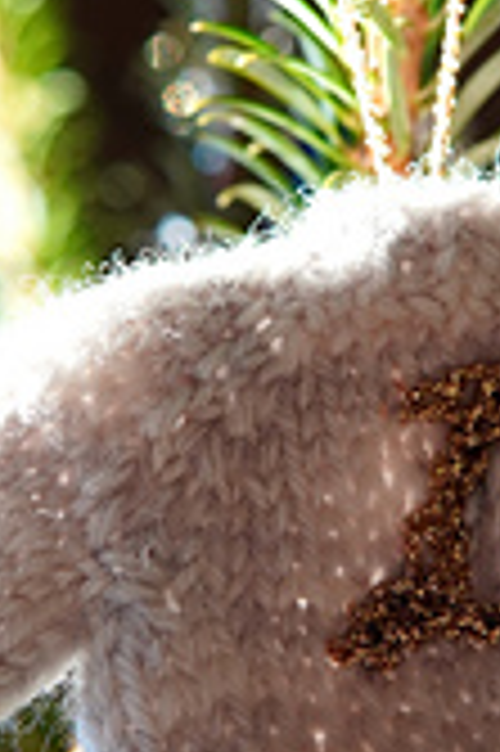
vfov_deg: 15.2
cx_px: 313
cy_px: 329
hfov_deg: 10.1
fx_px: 2818
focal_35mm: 135
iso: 800
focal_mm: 30
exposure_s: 1/160
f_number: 4
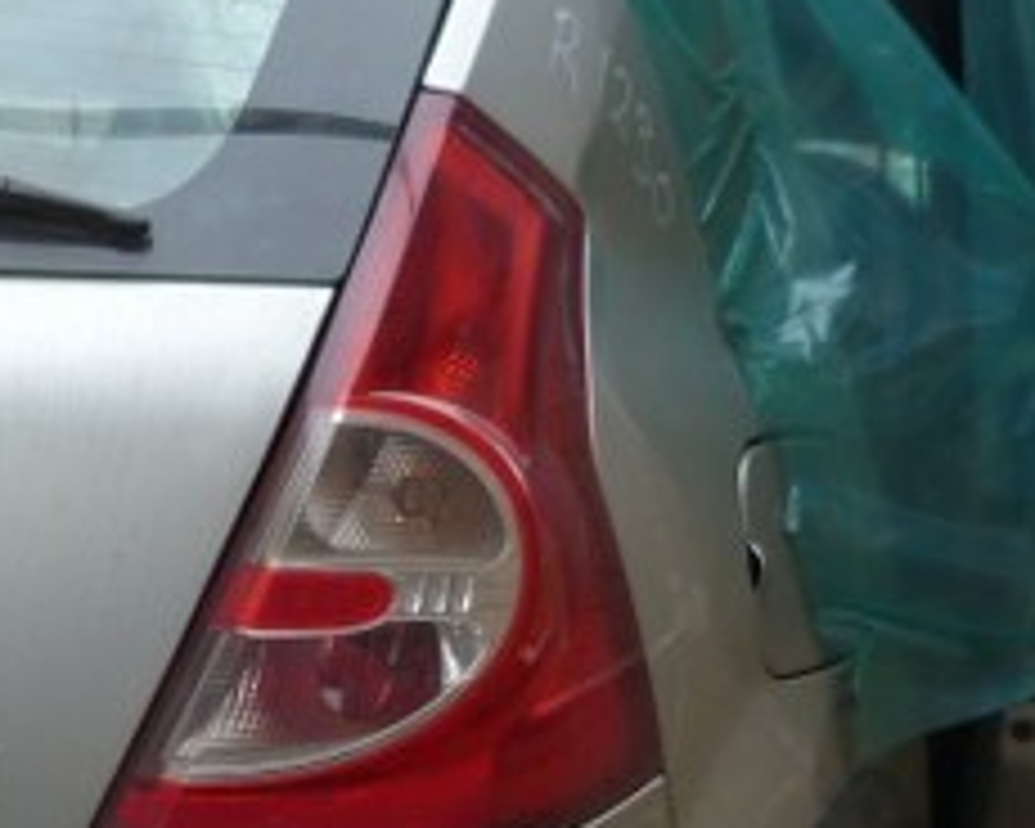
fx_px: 2604
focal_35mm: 85
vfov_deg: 17.9
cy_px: 684
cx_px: 189
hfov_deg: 22.2
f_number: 2.8
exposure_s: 1/60
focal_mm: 4.5
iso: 100
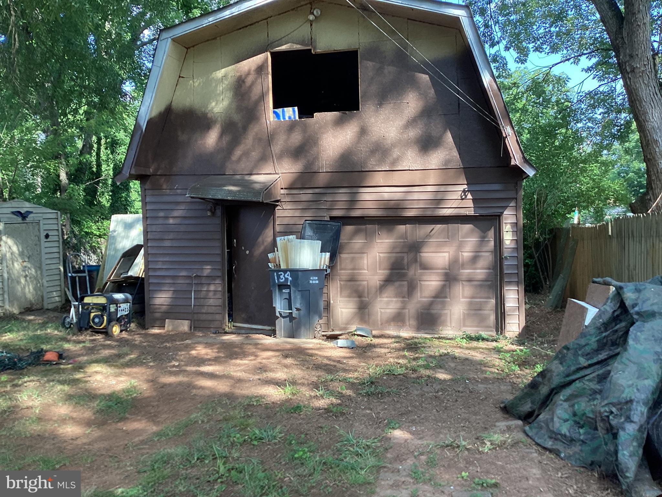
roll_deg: +0.2
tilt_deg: -6.6
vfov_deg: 45.4
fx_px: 593
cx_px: 331
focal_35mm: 31
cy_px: 248
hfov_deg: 58.4
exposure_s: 1/120
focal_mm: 3.3
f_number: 2.4
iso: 32
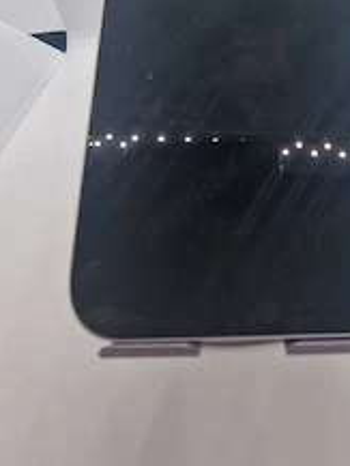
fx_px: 323
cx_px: 251
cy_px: 45
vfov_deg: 60.4
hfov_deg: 54.8
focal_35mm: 24
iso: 50
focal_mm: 2.2
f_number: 2.2
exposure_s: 1/133
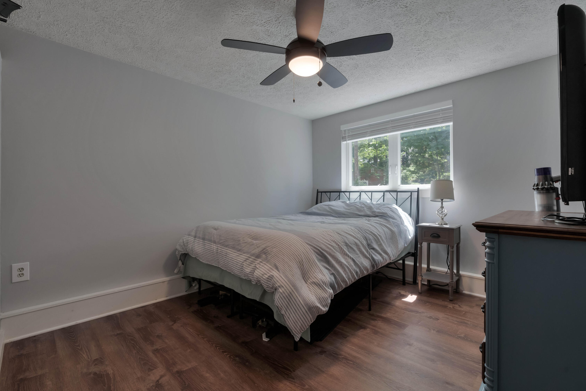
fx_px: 260
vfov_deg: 73.8
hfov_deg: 96.7
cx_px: 293
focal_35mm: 16
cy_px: 196
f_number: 8
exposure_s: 1/750
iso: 800
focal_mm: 16
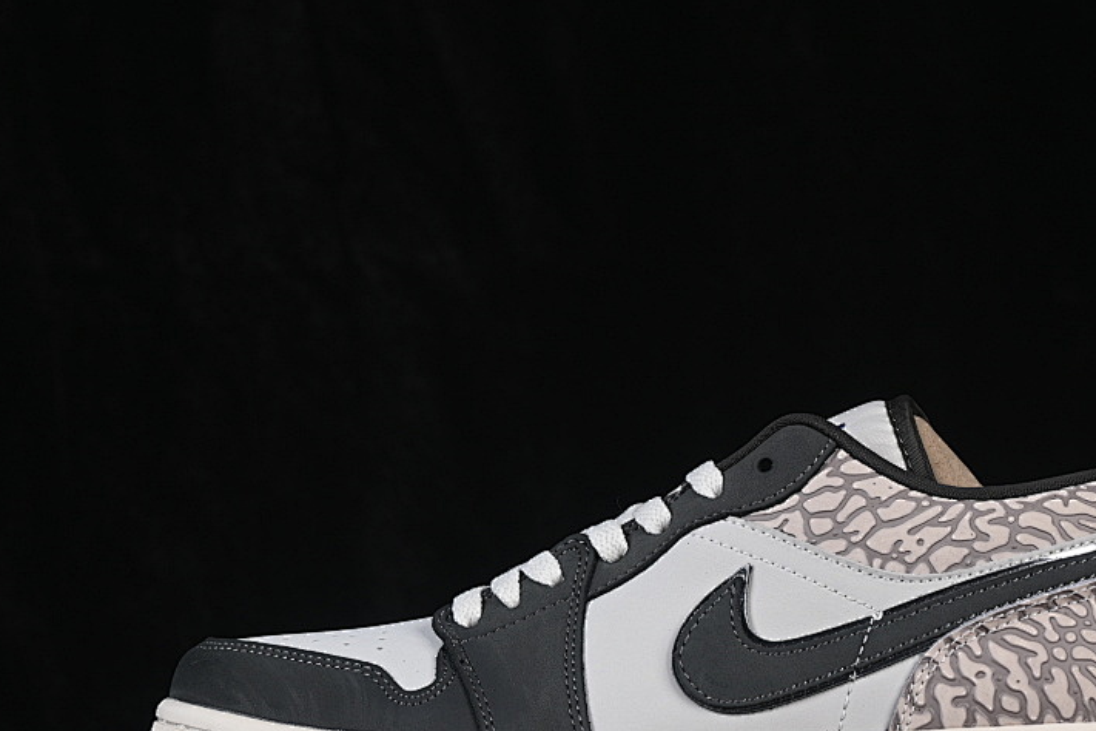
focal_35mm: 114
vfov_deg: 12.0
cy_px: 500
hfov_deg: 17.9
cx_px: 686
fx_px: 3470
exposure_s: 1/80
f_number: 8
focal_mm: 50
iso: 160
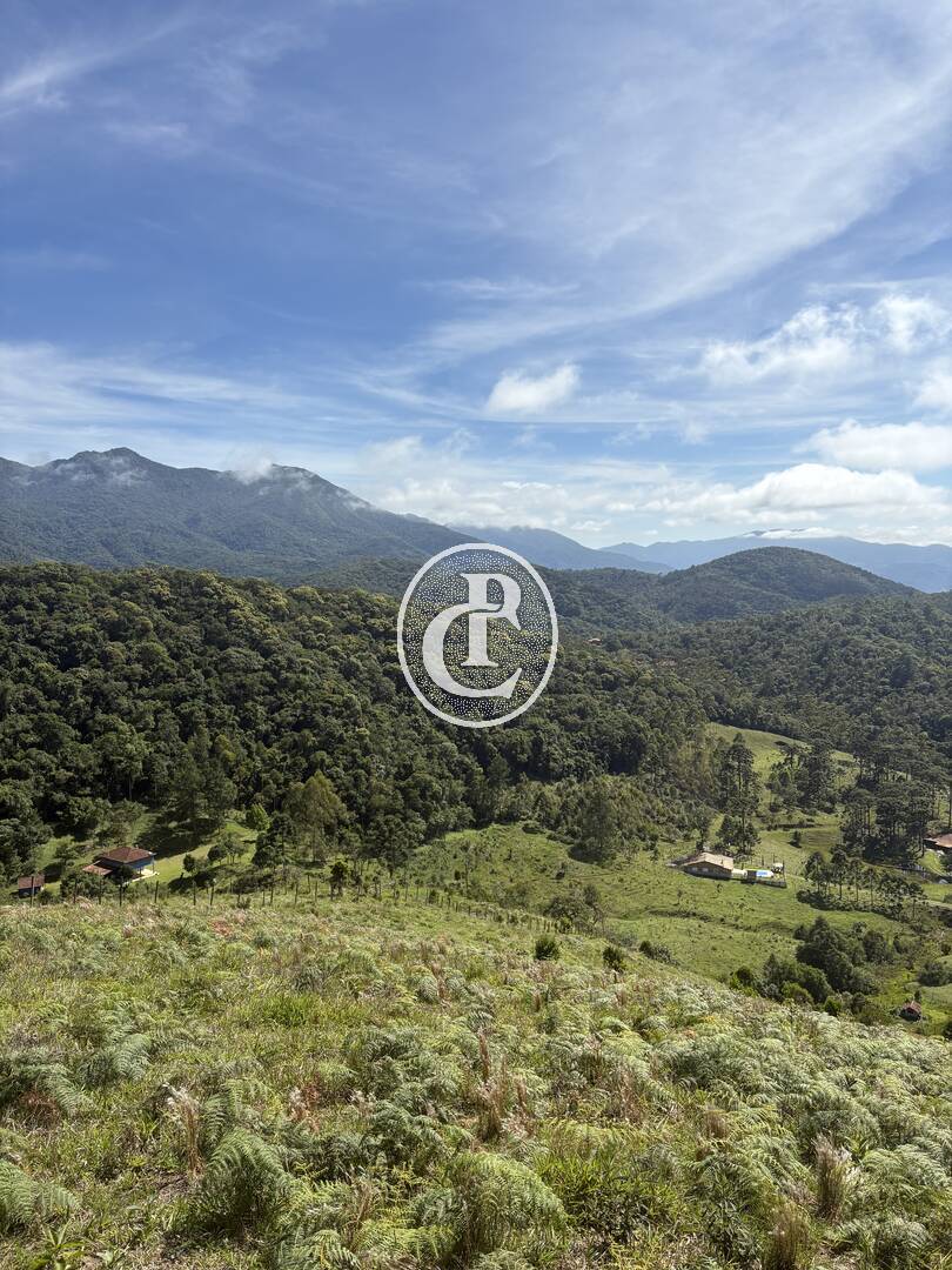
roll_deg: +1.0
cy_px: 635
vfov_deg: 67.3
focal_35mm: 26
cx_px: 476
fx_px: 953
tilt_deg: -5.5
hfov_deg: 53.1
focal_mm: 5.96
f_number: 1.6
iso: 50
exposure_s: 1/4065
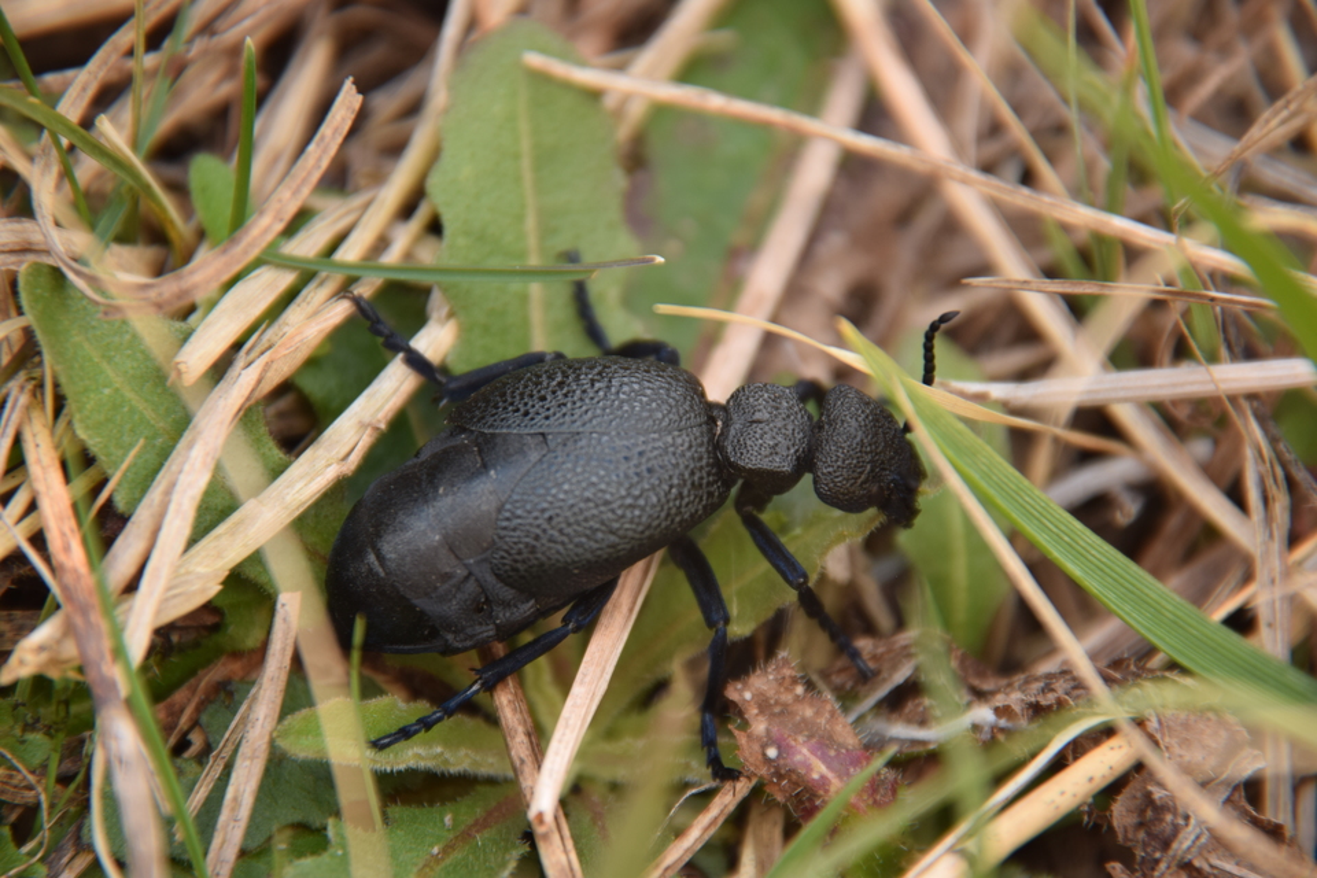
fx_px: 7682
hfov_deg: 9.8
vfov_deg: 6.5
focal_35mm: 210
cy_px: 439
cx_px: 658
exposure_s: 1/160
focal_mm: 140
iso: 200
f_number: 5.6
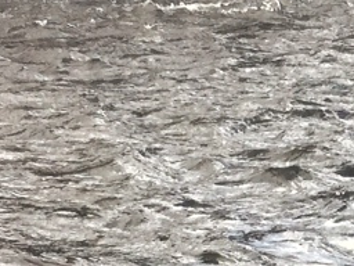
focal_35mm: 185
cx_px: 592
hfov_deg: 10.2
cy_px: 161
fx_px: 1892
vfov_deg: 8.0
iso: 32
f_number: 2.2
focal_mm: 4.15
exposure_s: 1/233
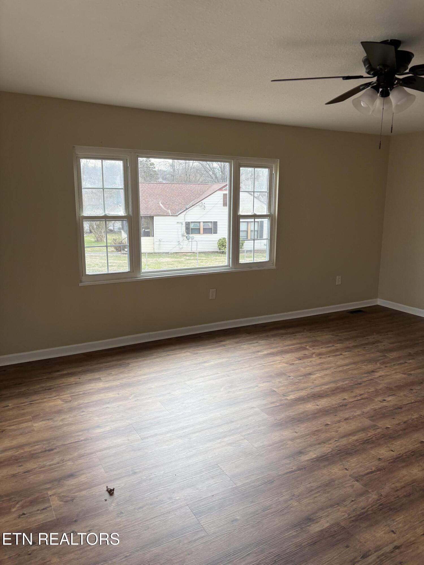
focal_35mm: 26
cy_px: 282
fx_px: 425
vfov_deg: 67.3
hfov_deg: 53.1
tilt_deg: -9.0
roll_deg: +2.4
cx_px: 212
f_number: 1.6
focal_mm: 5.96
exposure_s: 1/232
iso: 40
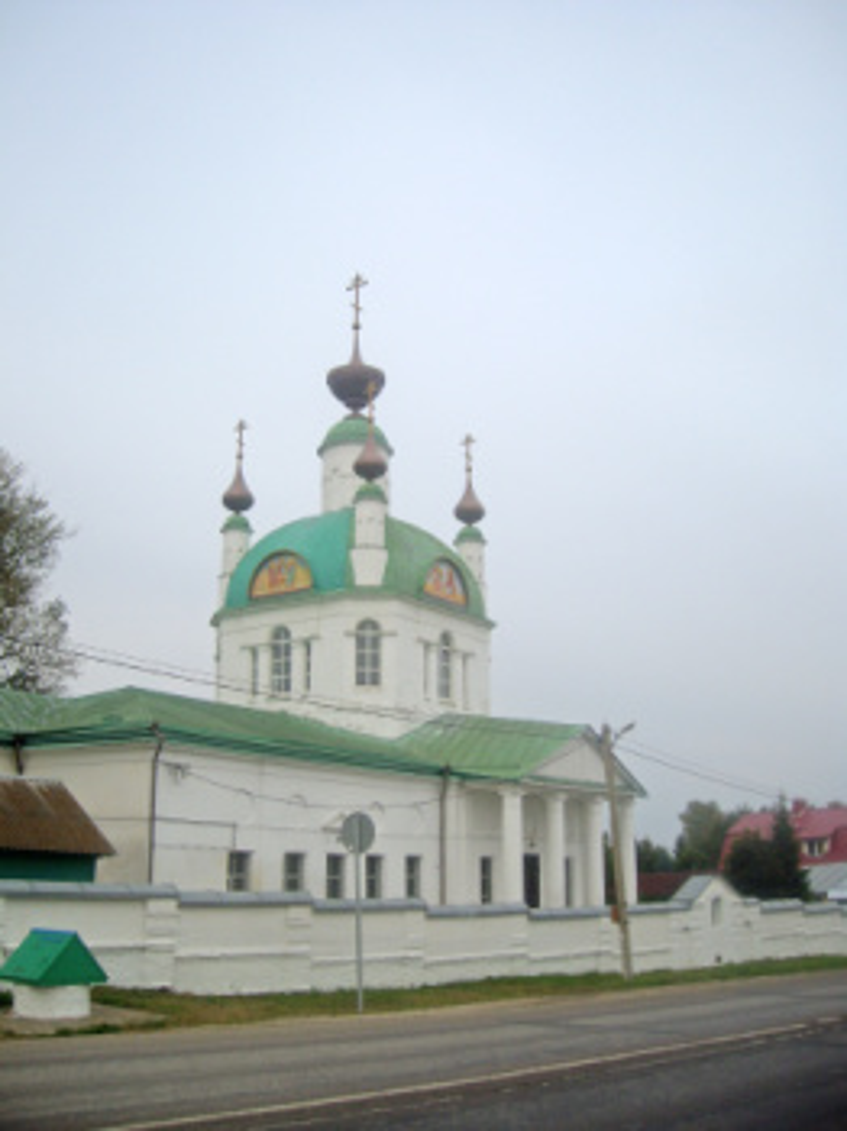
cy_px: 566
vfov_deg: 49.0
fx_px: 1241
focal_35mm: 38
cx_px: 424
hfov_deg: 37.7
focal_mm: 6.2
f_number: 2.7
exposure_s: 1/160
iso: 50
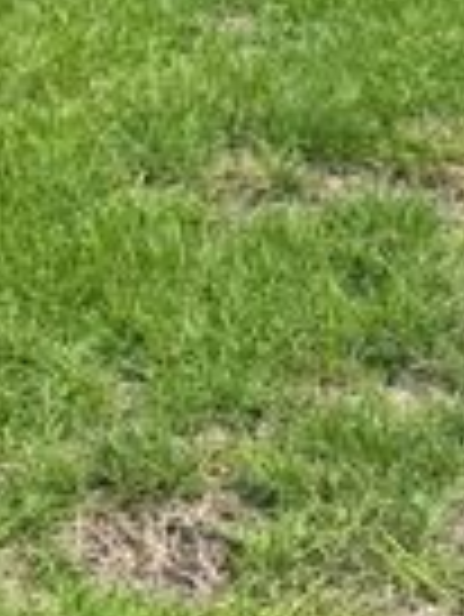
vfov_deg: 14.1
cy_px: -627
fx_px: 2088
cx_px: 225
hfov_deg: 12.7
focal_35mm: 117
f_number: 1.78
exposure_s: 1/1488
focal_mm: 6.76
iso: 80
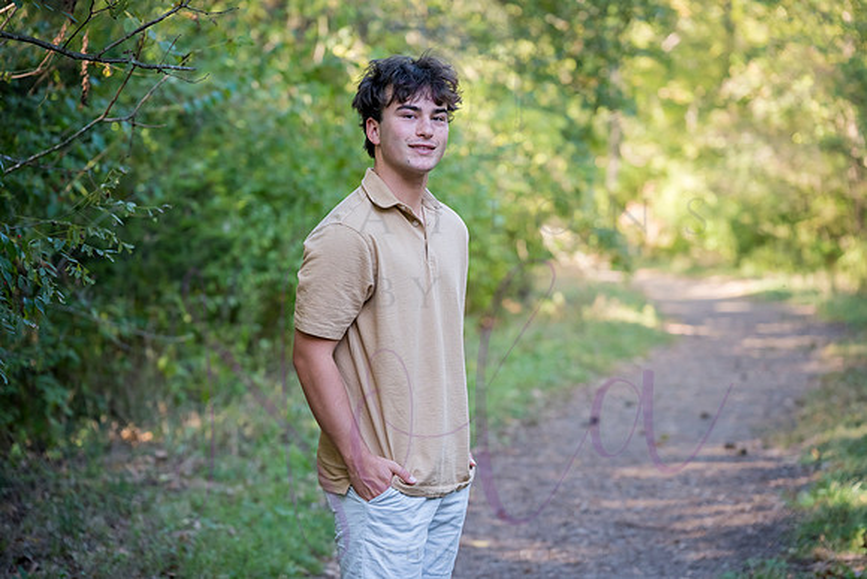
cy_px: 276
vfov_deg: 10.7
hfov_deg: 15.9
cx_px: 436
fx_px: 3098
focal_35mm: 129
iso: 720
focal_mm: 120
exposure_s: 1/250
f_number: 4
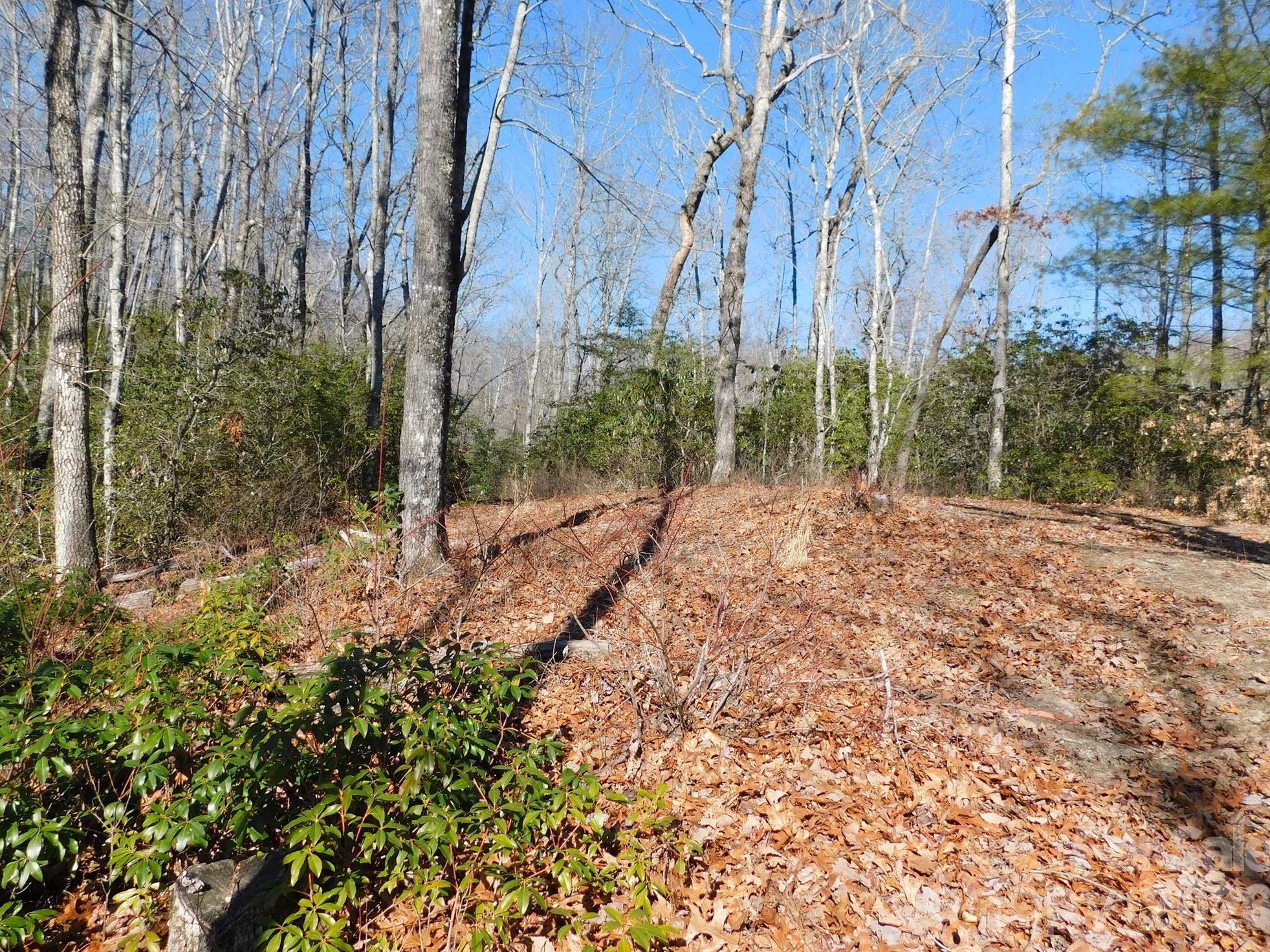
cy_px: 457
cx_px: 619
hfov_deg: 71.6
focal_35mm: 24
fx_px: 880
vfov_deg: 56.8
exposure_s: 1/1000
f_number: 3
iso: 125
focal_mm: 4
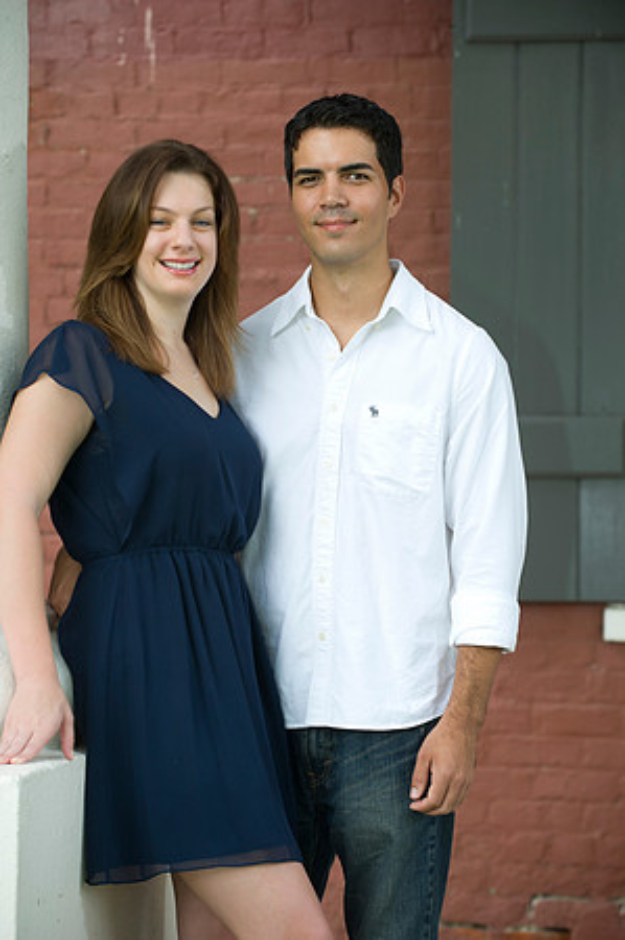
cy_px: 470
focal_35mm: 130
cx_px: 312
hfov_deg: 10.5
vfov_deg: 15.8
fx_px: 3393
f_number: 4
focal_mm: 130
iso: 250
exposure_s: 1/160
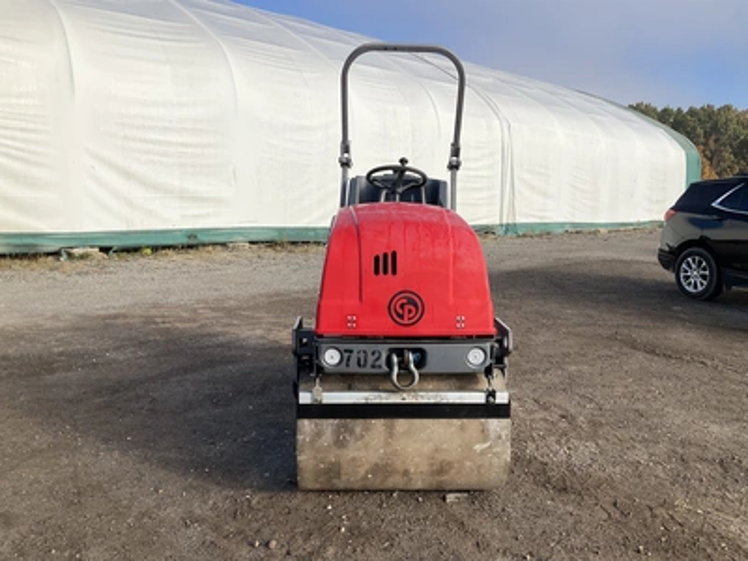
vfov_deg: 48.2
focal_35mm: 29
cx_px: 374
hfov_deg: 61.7
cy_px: 280
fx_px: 627
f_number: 1.8
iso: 25
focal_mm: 3
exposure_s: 1/1912
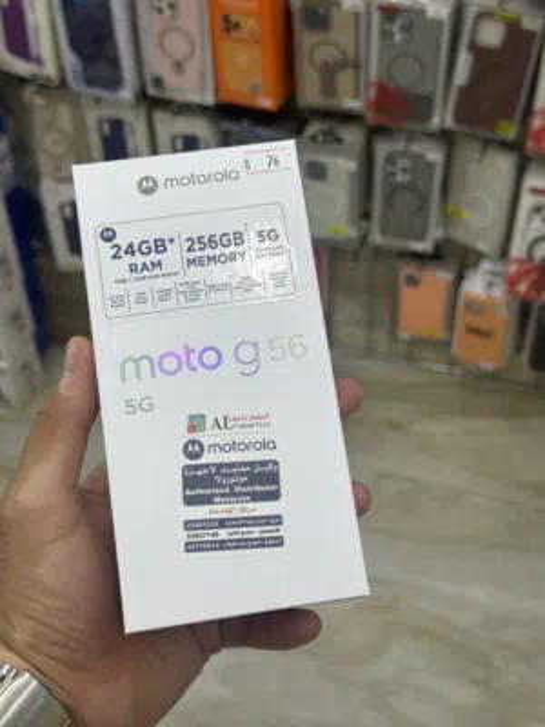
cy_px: 364
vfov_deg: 39.7
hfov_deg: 30.3
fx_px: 1008
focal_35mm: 48
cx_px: 272
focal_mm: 6.76
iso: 64
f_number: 1.78
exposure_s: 1/1366
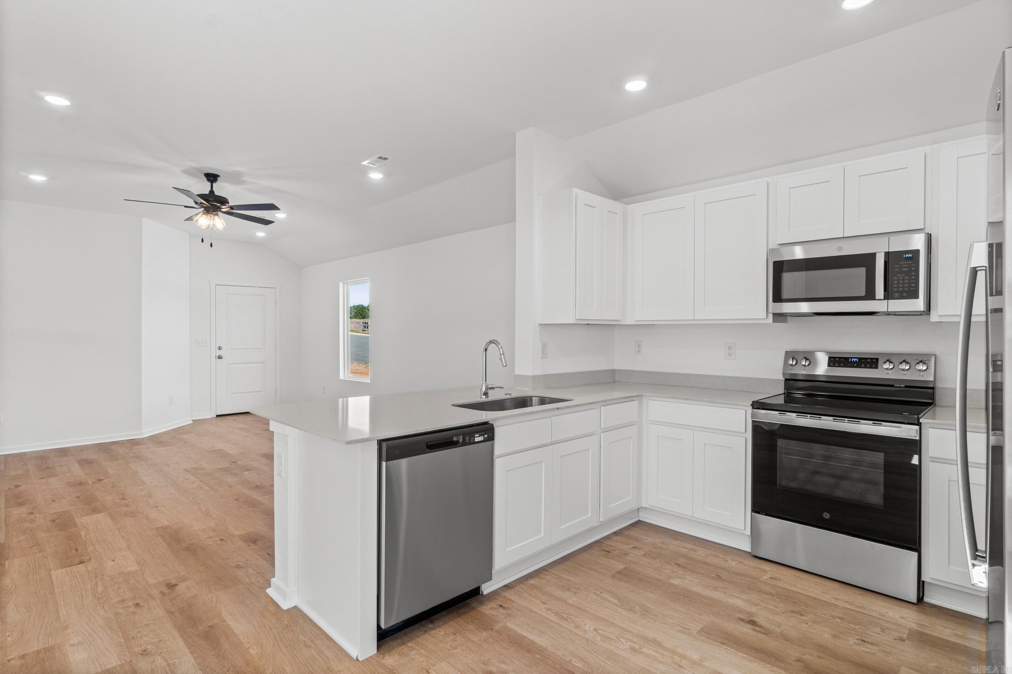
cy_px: 337
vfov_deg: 67.4
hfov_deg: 90.0
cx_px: 506
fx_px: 506
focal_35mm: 18
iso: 250
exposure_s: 1/6
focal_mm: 12
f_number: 9
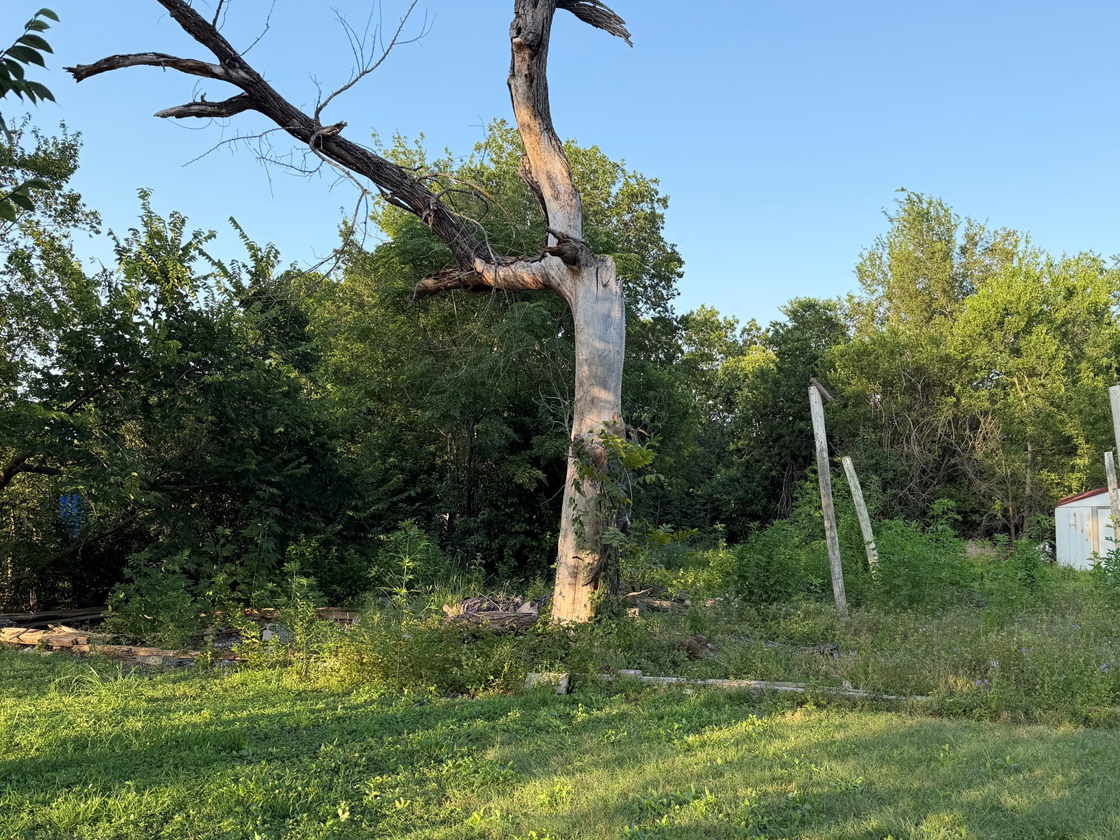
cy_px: 483
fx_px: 971
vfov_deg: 46.7
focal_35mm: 30
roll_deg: -1.1
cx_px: 665
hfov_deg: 59.5
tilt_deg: -1.2
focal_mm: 6.76
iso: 80
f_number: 1.78
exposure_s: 1/1018
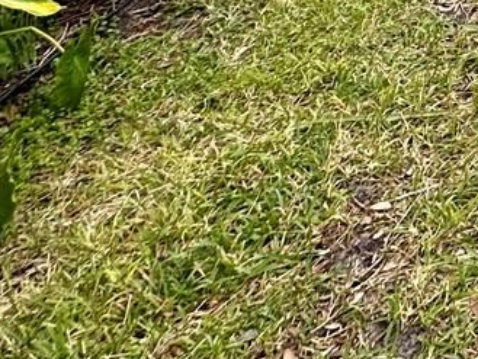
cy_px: -462
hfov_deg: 19.3
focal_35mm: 68
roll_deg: -0.8
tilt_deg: -0.4
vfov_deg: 15.0
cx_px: 917
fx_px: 939
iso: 40
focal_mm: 2.22
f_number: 2.2
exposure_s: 1/351
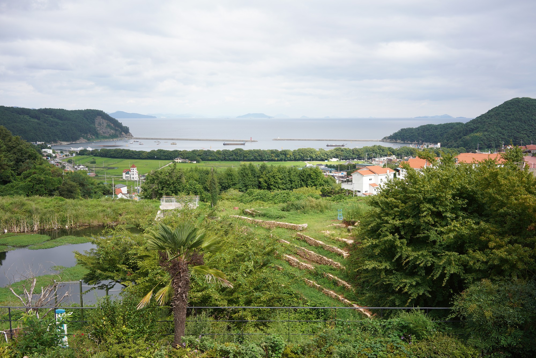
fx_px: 521
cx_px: 268
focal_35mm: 35
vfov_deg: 37.9
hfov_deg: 54.4
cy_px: 179
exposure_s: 1/100
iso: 200
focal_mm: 35
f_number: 10
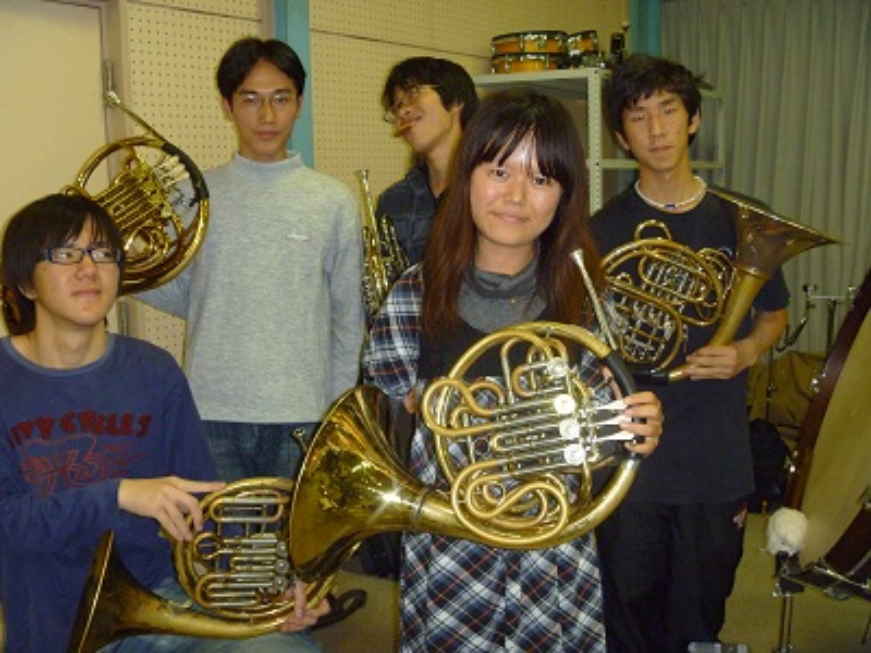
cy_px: 326
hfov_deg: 52.6
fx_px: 881
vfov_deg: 40.7
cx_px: 436
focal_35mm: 35
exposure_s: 1/30
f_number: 3.5
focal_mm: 6.3
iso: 320
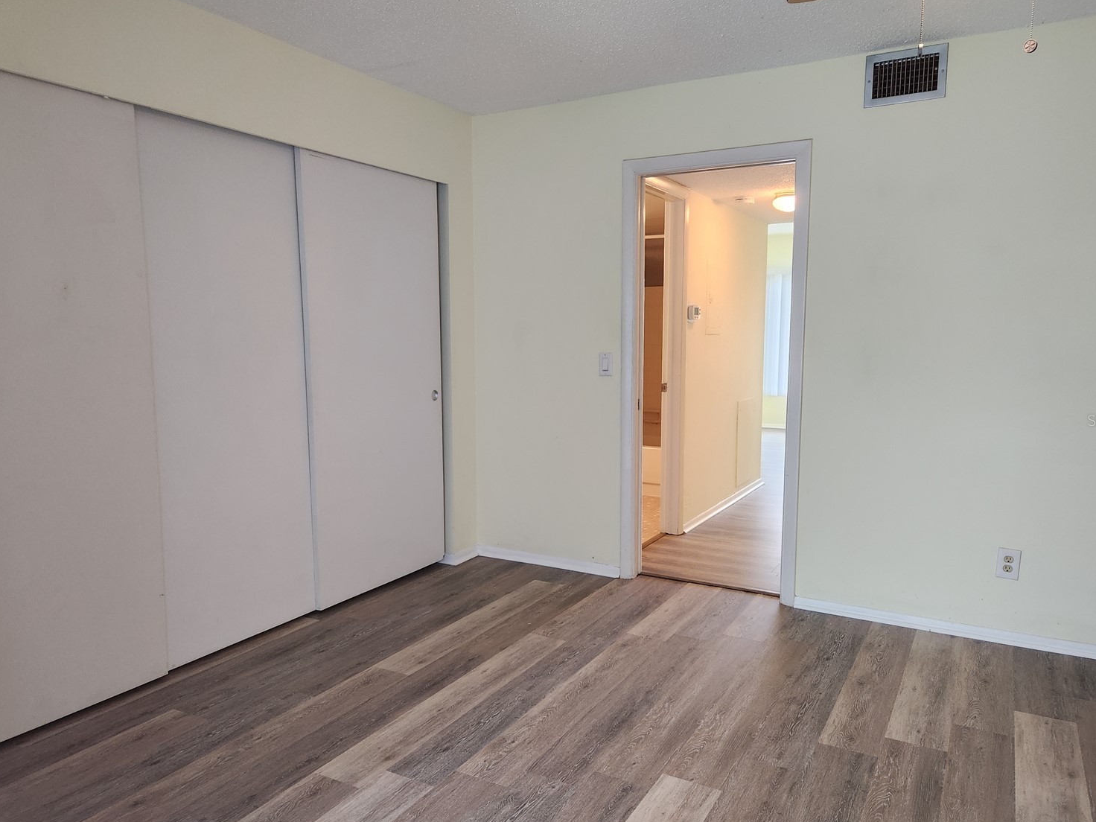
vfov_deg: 54.9
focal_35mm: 25
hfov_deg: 69.4
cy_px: 420
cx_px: 562
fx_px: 792
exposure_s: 1/120
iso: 400
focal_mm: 5.4
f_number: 1.8
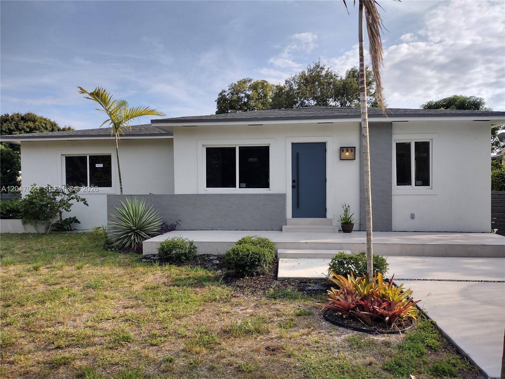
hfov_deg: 65.3
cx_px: 252
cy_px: 190
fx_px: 394
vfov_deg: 51.4
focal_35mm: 27
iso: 100
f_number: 1.7
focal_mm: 4.71
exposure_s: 1/2492
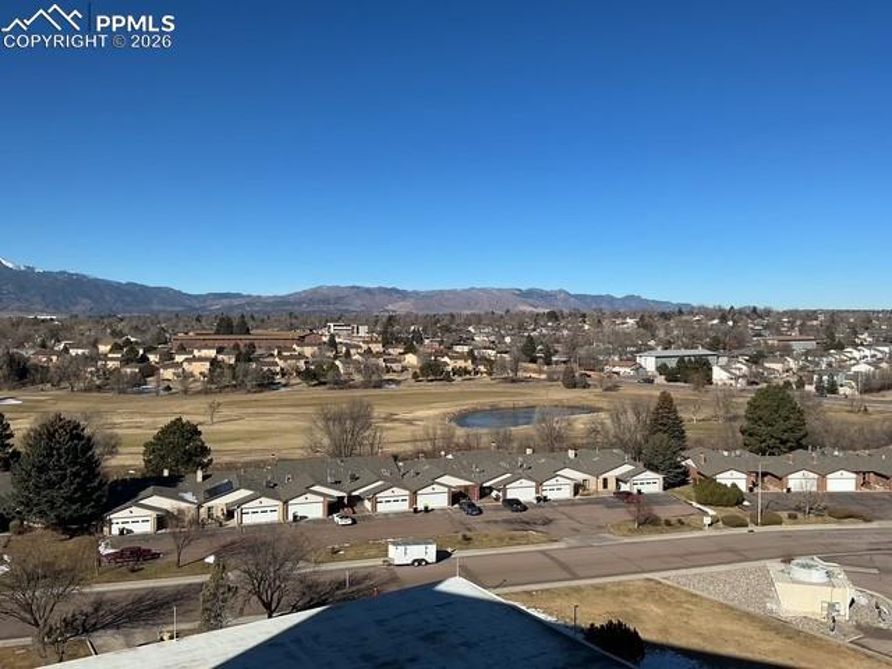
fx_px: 747
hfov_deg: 61.7
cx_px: 446
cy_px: 334
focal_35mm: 29
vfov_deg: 48.2
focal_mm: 3
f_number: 1.8
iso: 25
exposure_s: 1/2959
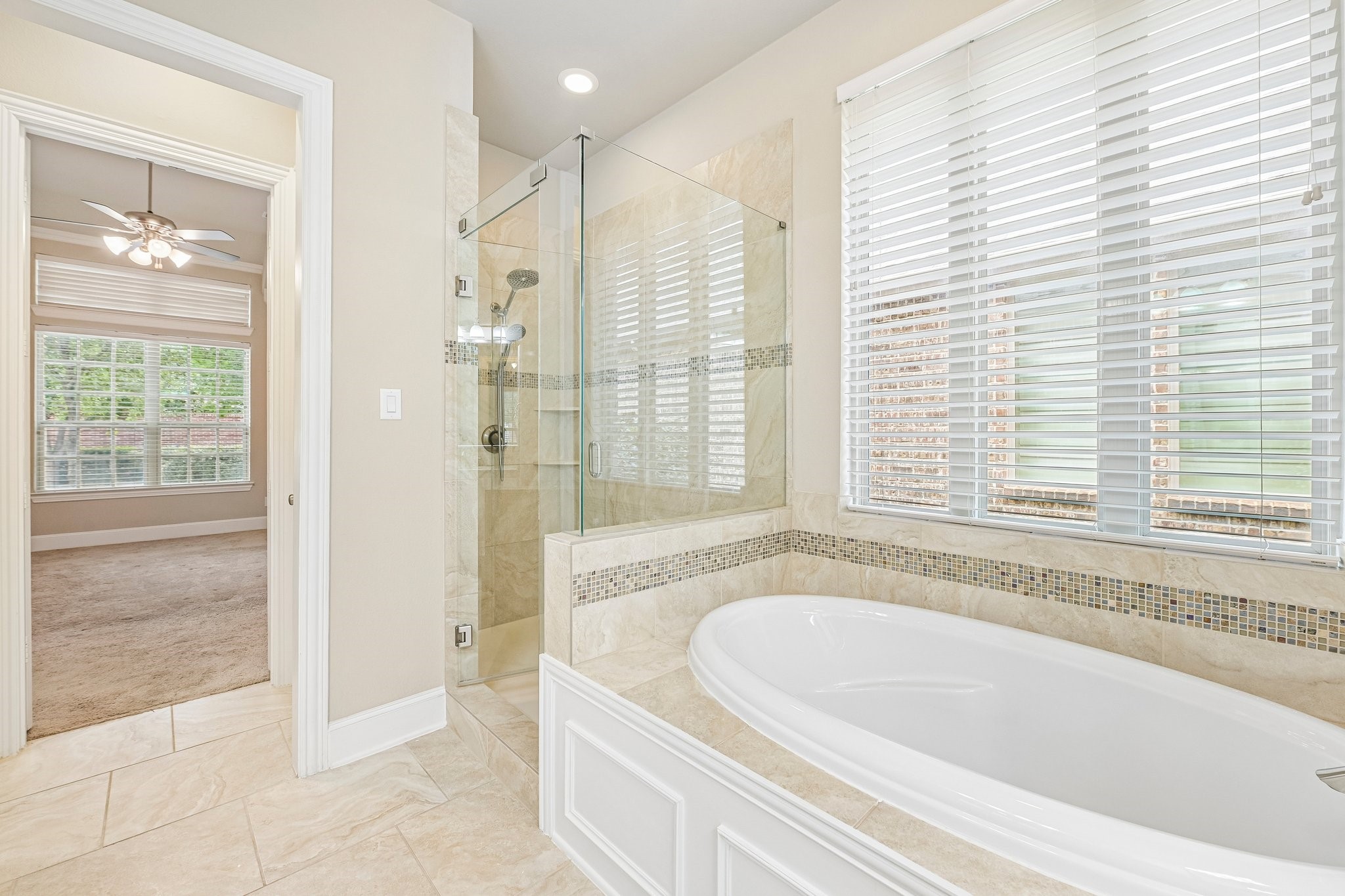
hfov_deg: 104.3
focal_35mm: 14
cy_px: 448
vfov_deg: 81.2
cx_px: 672
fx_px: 523
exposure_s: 1/15
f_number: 8
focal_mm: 14
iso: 400
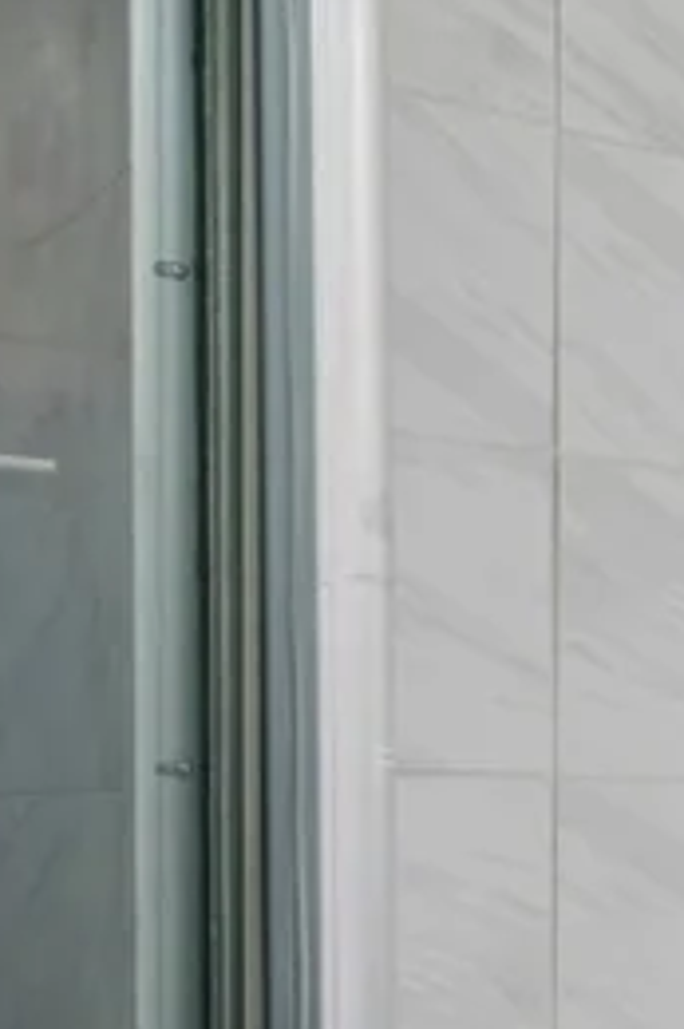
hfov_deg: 13.0
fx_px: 1912
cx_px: 1799
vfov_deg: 29.3
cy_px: 841
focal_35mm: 67
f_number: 8
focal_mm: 17
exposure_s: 1/13
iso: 1000
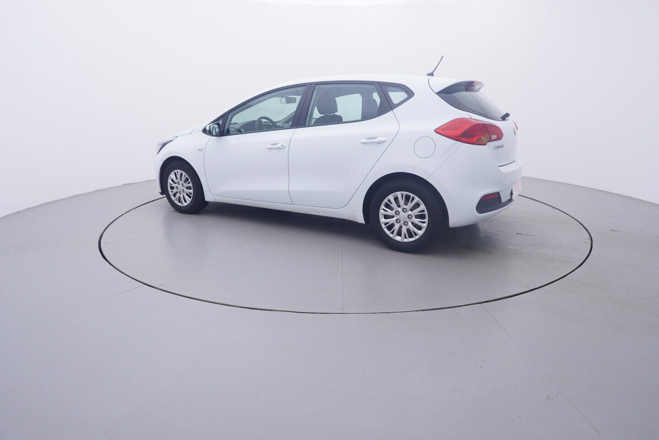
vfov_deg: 56.2
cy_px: 220
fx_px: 412
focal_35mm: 22
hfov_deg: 77.3
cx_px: 330
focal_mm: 15
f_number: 5
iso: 200
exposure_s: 1/80
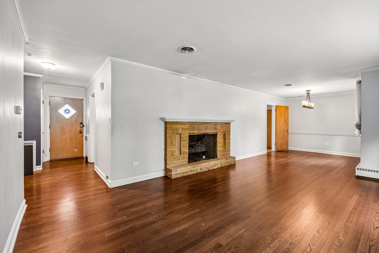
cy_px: 126
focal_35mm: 15
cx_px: 190
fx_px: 158
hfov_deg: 100.4
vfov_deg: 77.3
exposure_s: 1/3.33
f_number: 8
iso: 400
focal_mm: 10
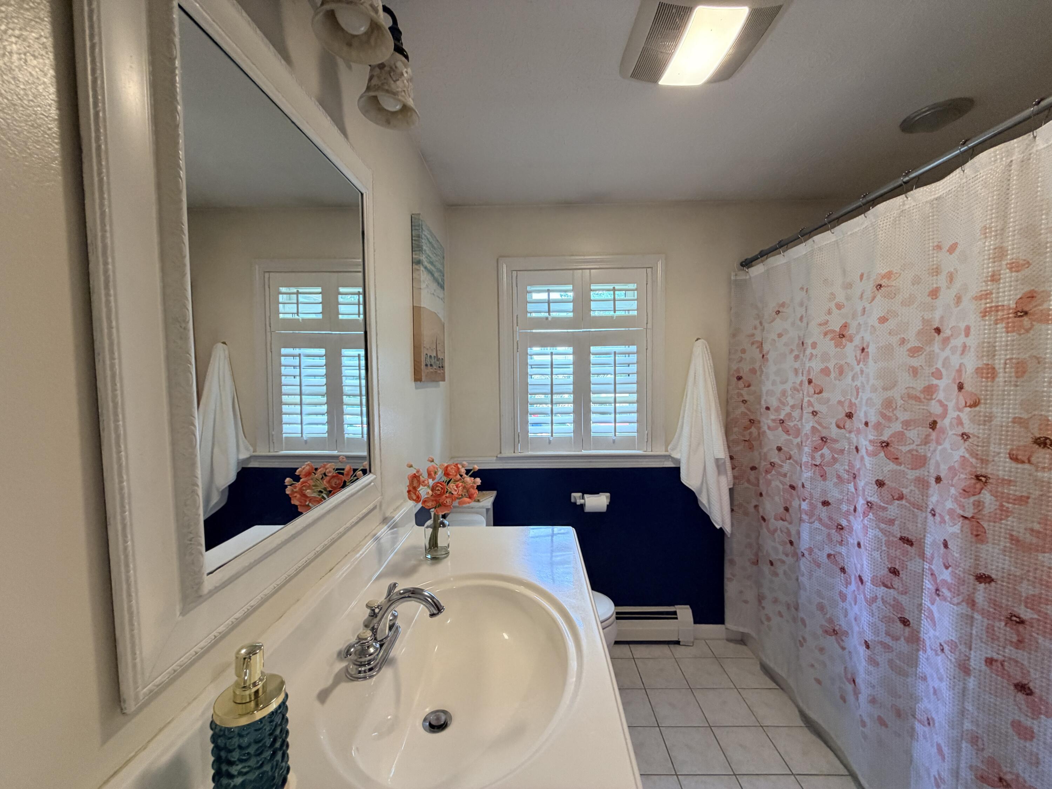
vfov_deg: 85.7
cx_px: 526
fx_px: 425
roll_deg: +0.2
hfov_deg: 102.1
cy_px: 394
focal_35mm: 14
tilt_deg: -2.5
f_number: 2.2
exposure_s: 1/60
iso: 200
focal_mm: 2.22
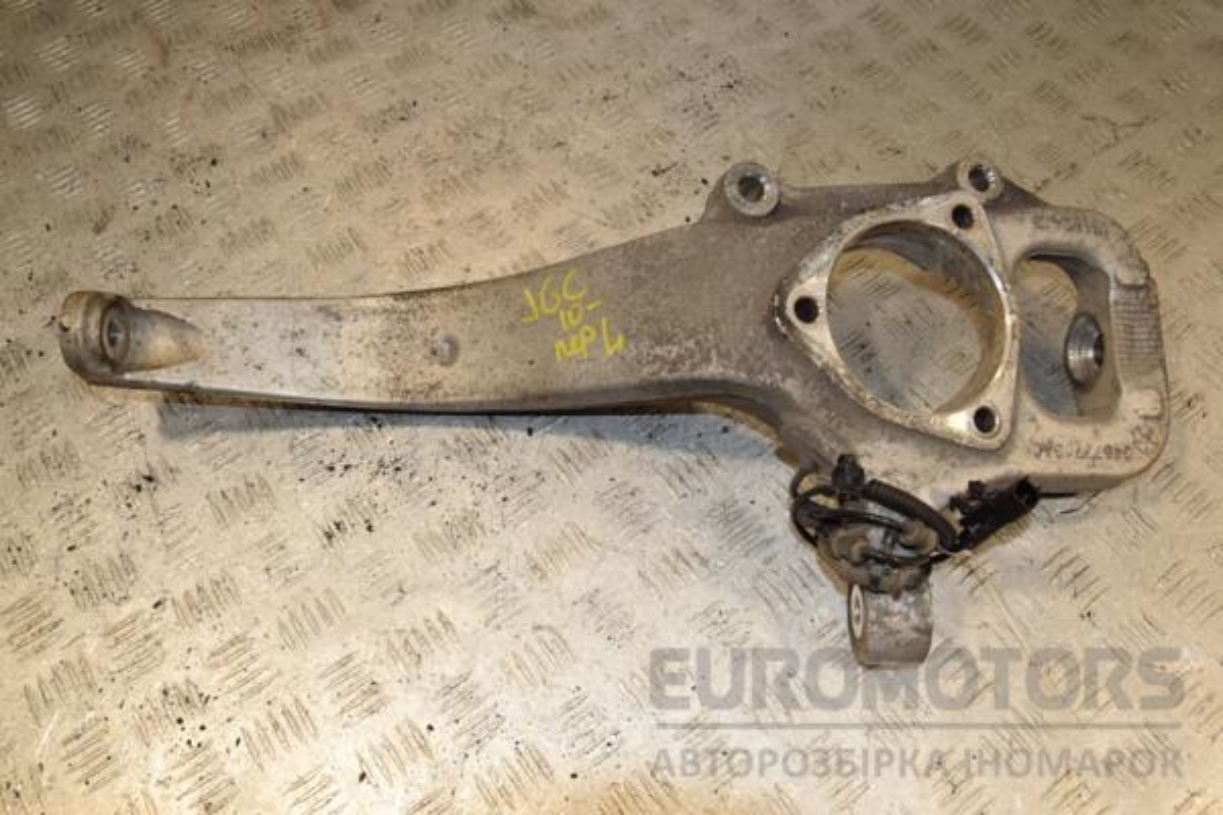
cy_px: 408
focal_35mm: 32
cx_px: 612
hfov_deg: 59.5
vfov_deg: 41.7
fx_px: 1070
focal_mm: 21
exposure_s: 1/200
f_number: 11
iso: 800
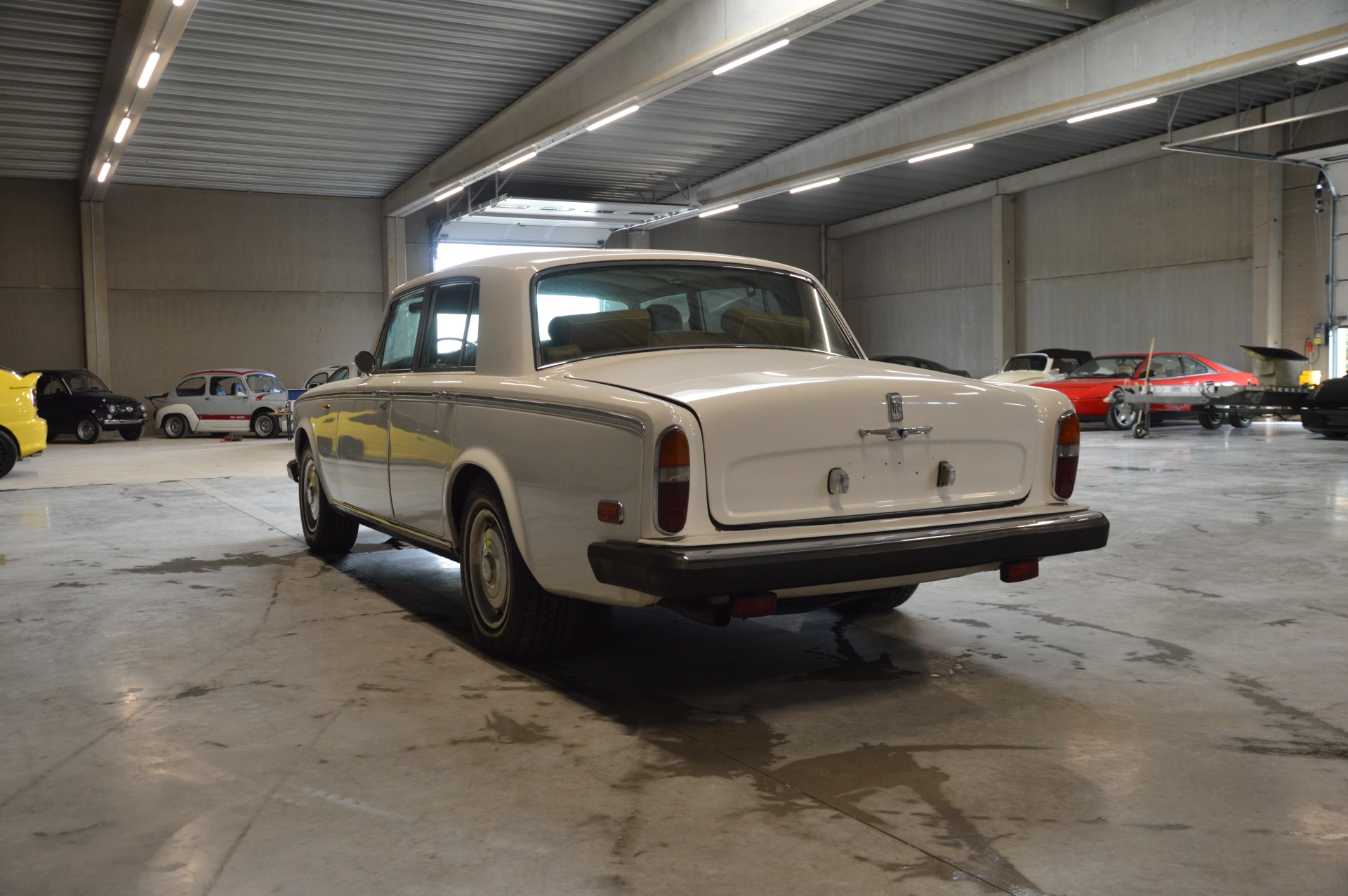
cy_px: 448
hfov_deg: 59.5
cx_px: 674
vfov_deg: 41.6
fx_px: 1179
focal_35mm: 32
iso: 400
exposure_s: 1/20
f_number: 3.8
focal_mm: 21
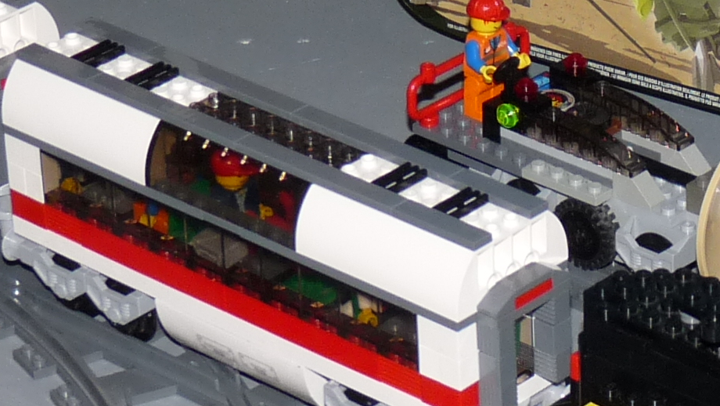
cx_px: 729
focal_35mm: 190
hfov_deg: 11.2
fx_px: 3628
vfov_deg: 6.4
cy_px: 491
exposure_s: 1/125
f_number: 3
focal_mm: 7.8
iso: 100
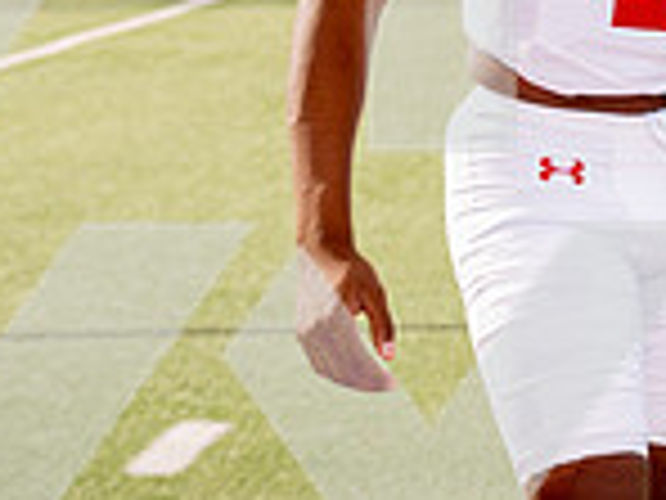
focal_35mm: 190
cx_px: 630
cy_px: -83
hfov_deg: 10.3
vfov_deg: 7.8
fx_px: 3656
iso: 100
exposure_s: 1/250
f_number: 4.5
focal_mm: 47
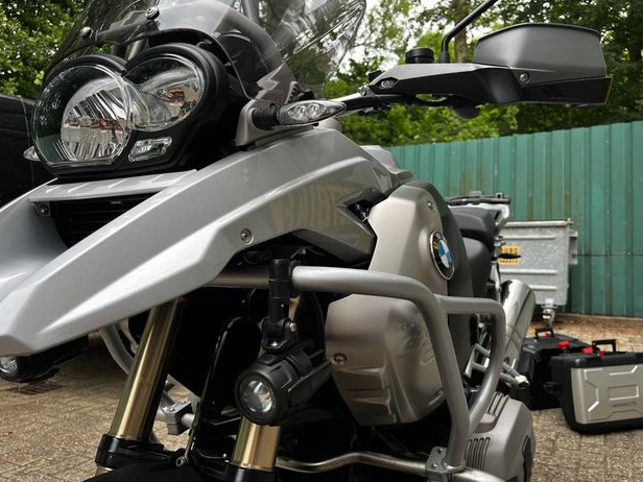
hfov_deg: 65.3
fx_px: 502
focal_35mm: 27
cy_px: 240
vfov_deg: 51.4
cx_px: 324
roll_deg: -0.2
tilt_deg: -0.7
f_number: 1.6
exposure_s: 1/209
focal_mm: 5.1
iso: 40
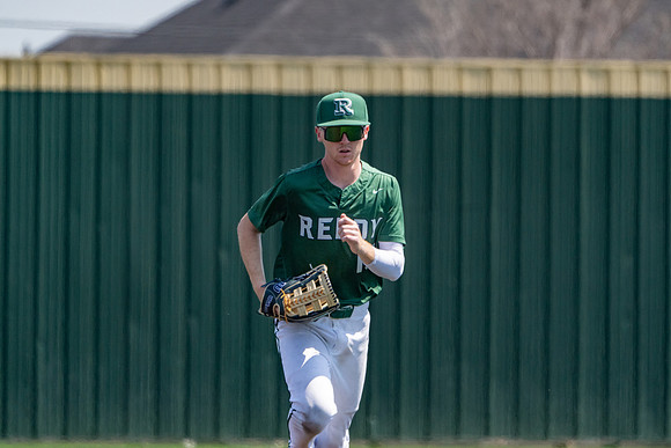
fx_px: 11901
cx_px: 370
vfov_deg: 2.2
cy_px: 178
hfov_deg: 3.2
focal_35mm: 638
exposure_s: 1/2500
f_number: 8
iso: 1250
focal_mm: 526
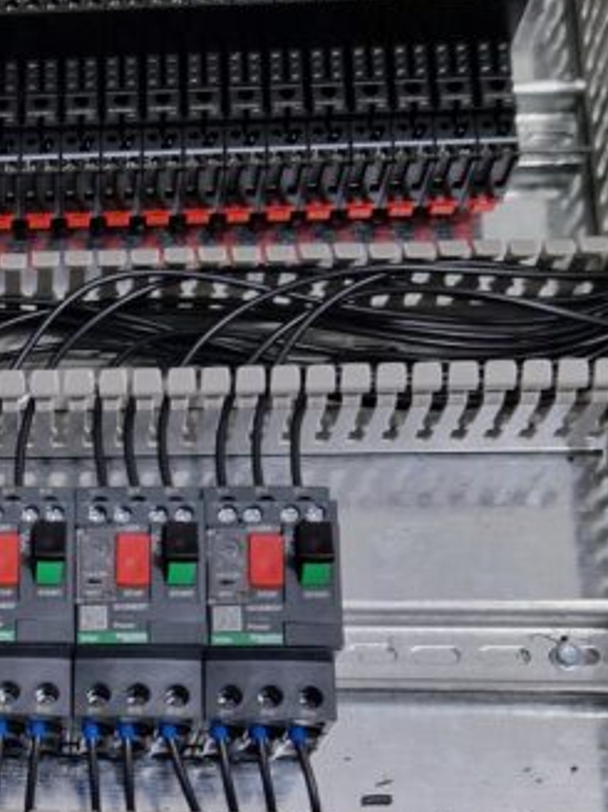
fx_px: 1687
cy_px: 688
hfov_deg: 19.0
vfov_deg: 26.4
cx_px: -161
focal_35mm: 72
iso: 500
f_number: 1.8
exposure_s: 1/50
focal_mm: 5.4
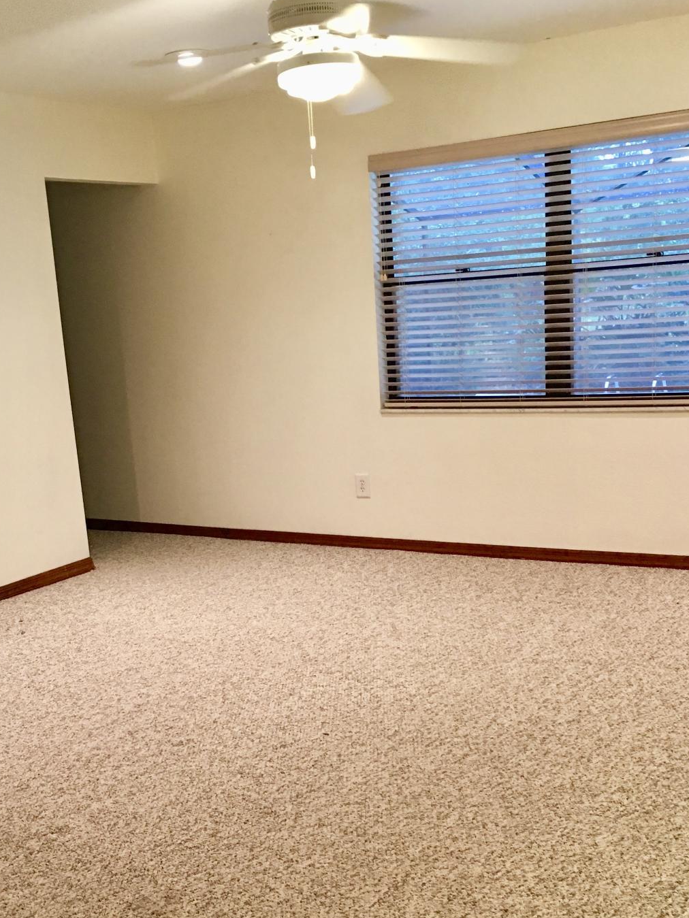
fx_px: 1141
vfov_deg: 43.6
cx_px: 283
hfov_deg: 33.5
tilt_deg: -11.7
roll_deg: +4.3
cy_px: 557
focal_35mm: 43
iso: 64
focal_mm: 4.15
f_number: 2.2
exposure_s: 1/15
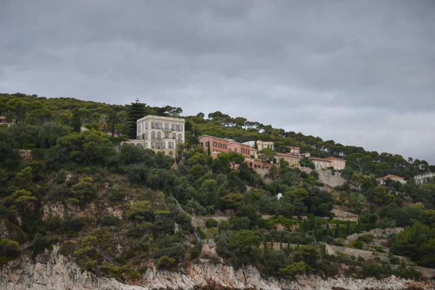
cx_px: 218
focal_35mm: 70
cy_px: 145
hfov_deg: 28.8
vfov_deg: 19.5
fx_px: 846
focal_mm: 70
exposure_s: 1/80
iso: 140
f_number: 2.8
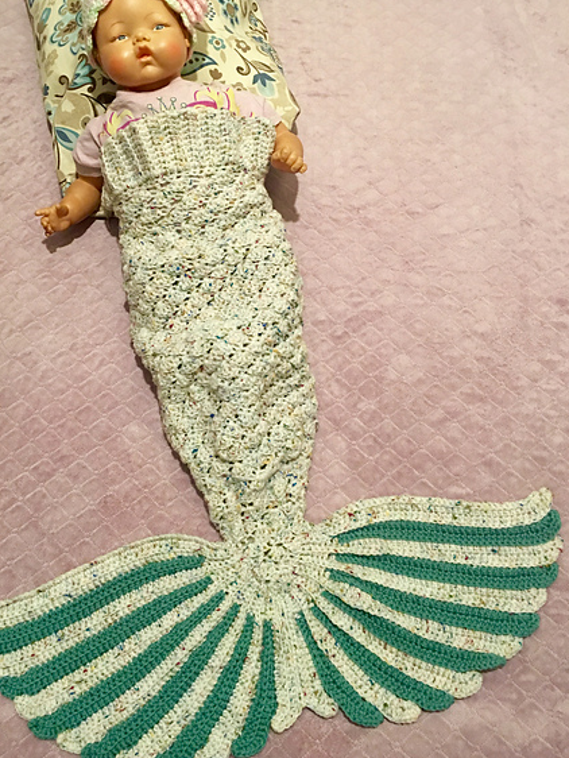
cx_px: 255
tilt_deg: -67.5
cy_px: 349
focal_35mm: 33
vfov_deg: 55.3
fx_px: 723
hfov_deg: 42.9
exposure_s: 1/4
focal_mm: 4.15
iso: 50
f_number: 2.2
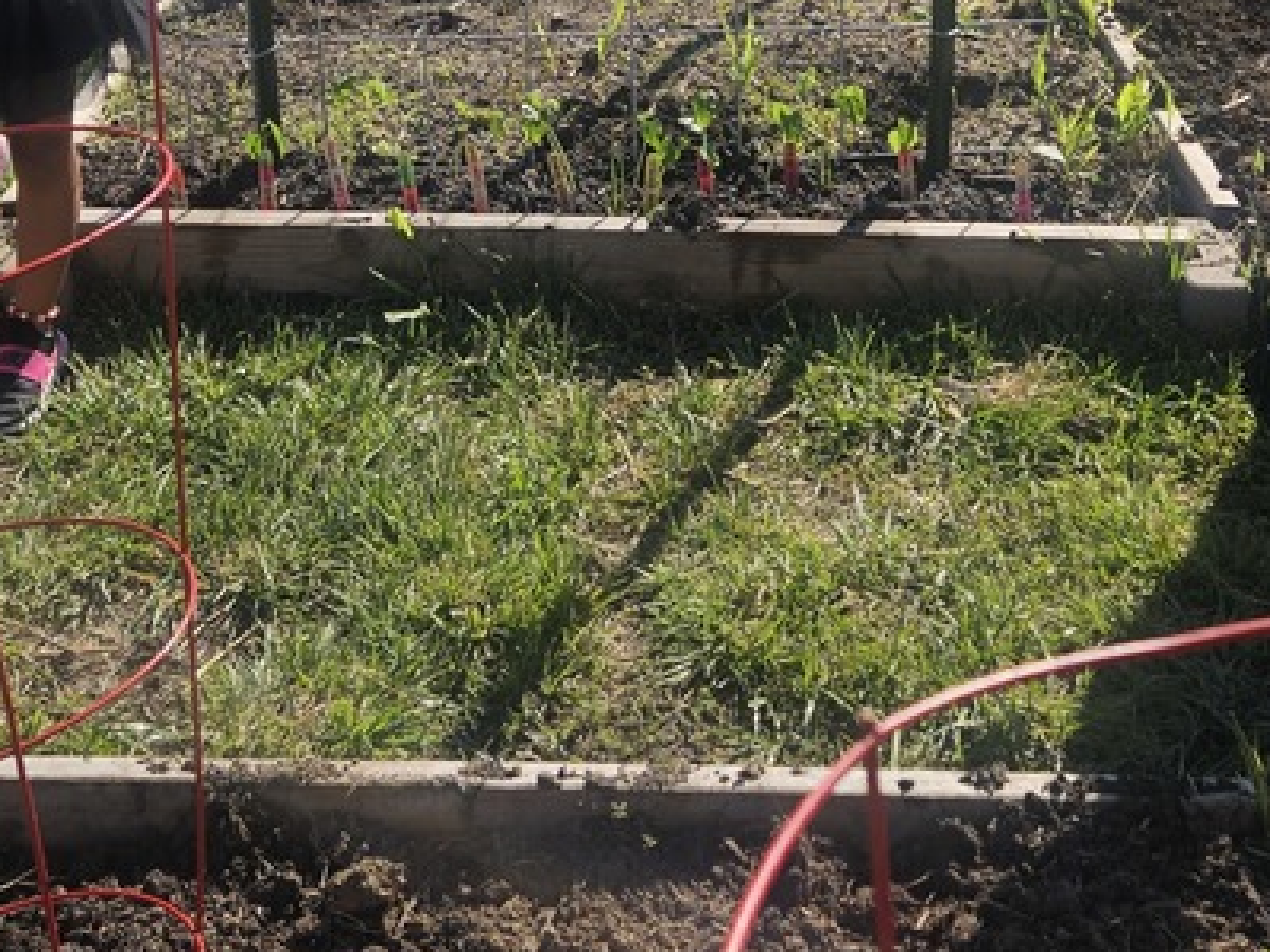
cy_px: -131
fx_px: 2164
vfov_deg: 23.1
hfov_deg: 32.7
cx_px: 643
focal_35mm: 59
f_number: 1.8
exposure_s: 1/1347
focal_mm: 5.4
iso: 25
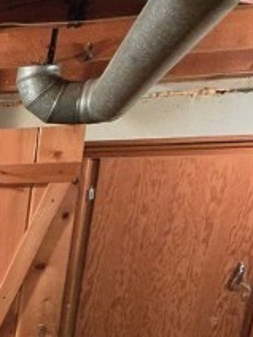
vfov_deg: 35.2
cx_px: -194
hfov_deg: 21.3
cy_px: 362
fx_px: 458
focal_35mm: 47
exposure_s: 1/60
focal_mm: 2.2
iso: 1250
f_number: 2.2
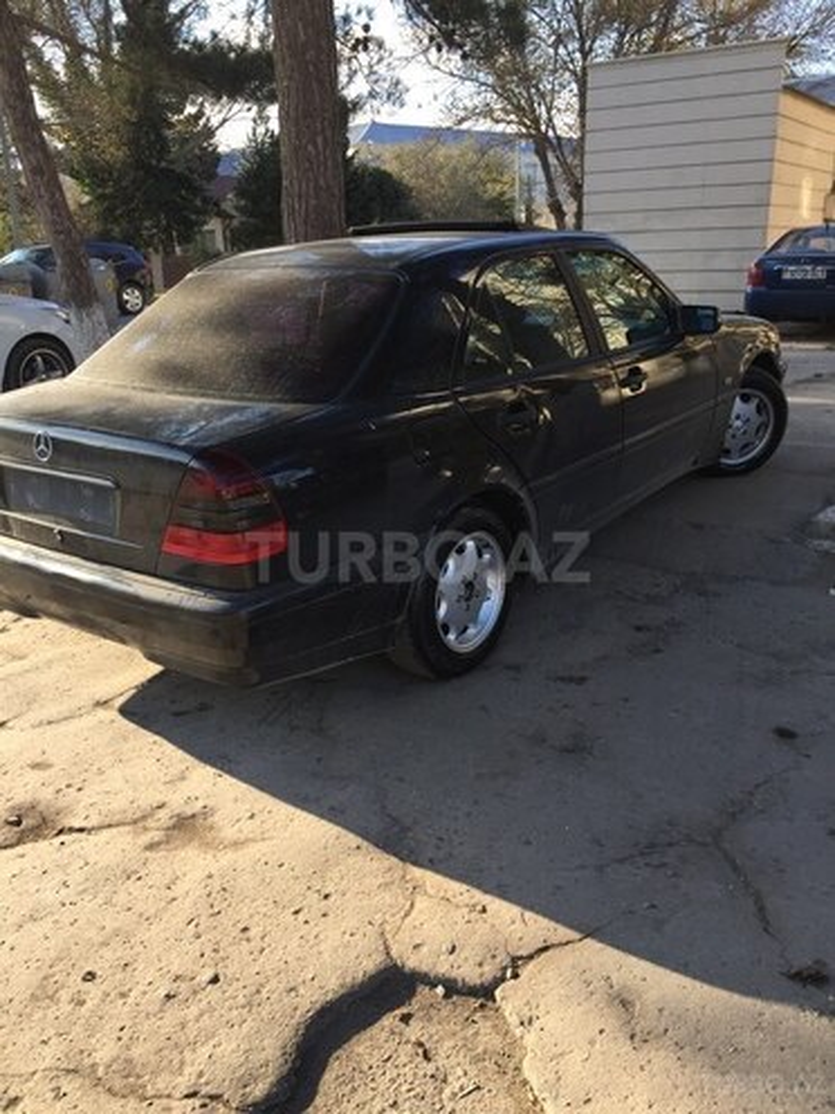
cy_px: 557
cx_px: 418
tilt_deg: -16.0
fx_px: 933
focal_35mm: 29
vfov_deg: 61.7
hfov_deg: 48.2
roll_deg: +1.7
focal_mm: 4.15
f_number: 2.2
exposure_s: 1/412
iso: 32
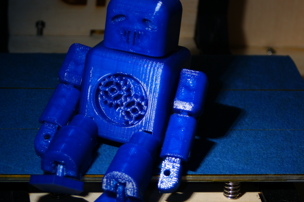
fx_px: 1460
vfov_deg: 7.9
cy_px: 92
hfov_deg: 11.9
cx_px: 124
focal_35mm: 173
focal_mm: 80
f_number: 5.6
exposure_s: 1/100
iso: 100
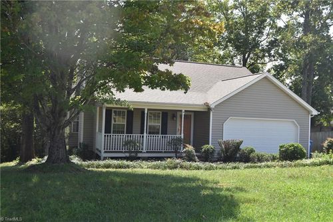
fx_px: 361
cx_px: 166
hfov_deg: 49.6
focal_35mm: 39
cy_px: 111
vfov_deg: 34.2
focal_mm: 26
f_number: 8
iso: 200
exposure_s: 1/250
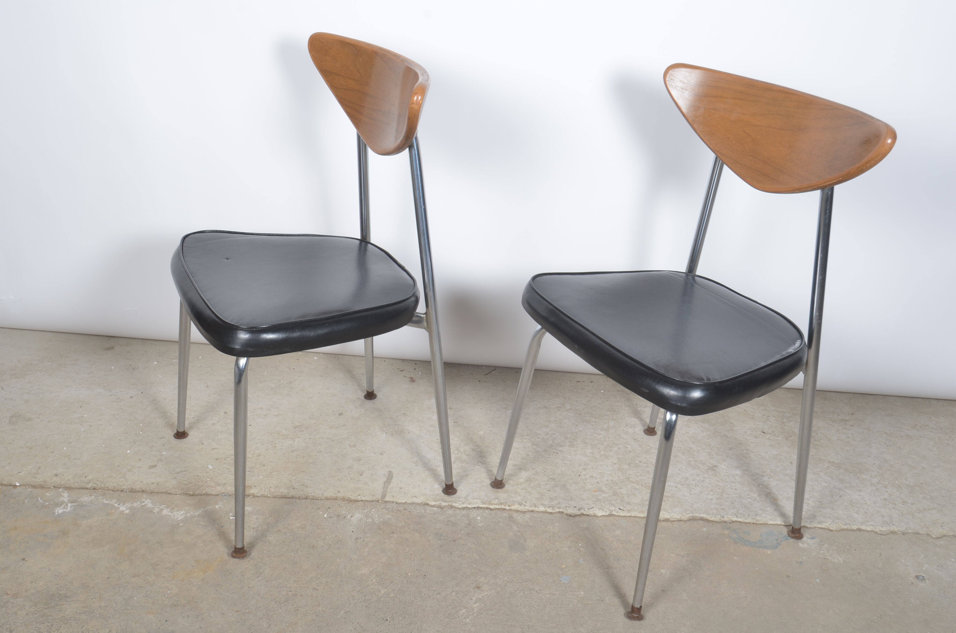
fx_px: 954
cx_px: 478
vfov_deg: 36.7
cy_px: 316
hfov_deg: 53.2
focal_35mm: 36
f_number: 11
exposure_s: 1/125
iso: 100
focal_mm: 24
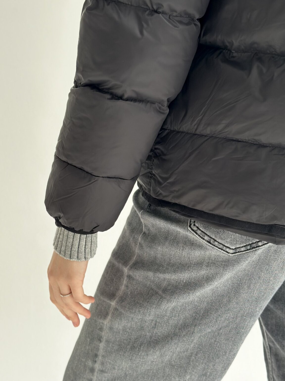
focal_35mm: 48
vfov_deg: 39.7
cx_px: 142
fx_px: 527
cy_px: 190
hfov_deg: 30.3
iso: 125
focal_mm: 6.86
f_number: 1.78
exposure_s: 1/87
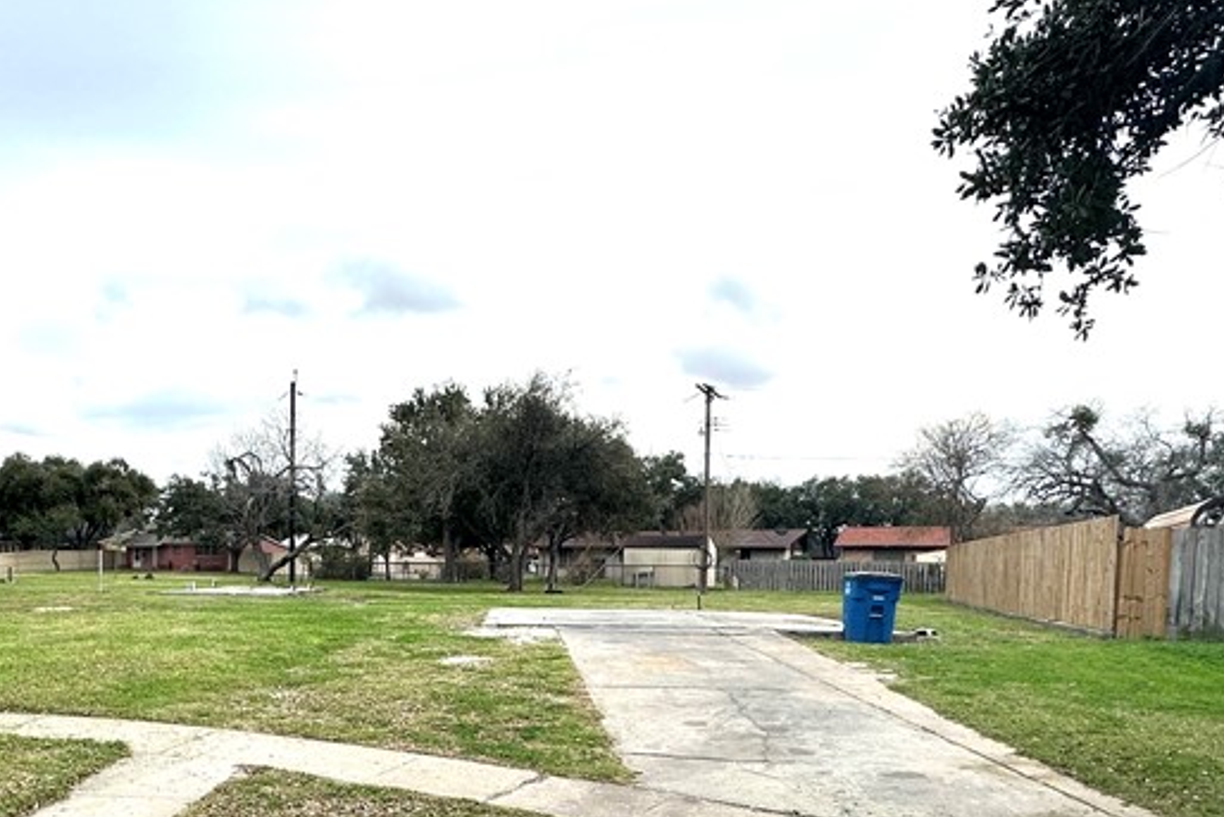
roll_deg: -1.0
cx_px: 362
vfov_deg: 43.6
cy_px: 605
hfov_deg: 61.3
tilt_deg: -2.6
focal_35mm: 29
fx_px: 986
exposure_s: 1/2174
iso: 50
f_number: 2.2
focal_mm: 2.22
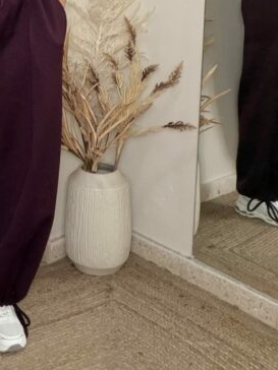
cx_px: -19
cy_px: -19
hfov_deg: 21.3
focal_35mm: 66
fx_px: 707
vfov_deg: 27.3
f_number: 1.9
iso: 160
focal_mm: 2.71
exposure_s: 1/60
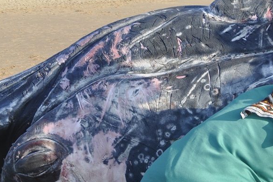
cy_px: 227
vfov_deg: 18.3
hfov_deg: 26.0
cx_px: 322
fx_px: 530
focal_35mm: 70
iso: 200
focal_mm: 18
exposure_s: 1/125
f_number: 8
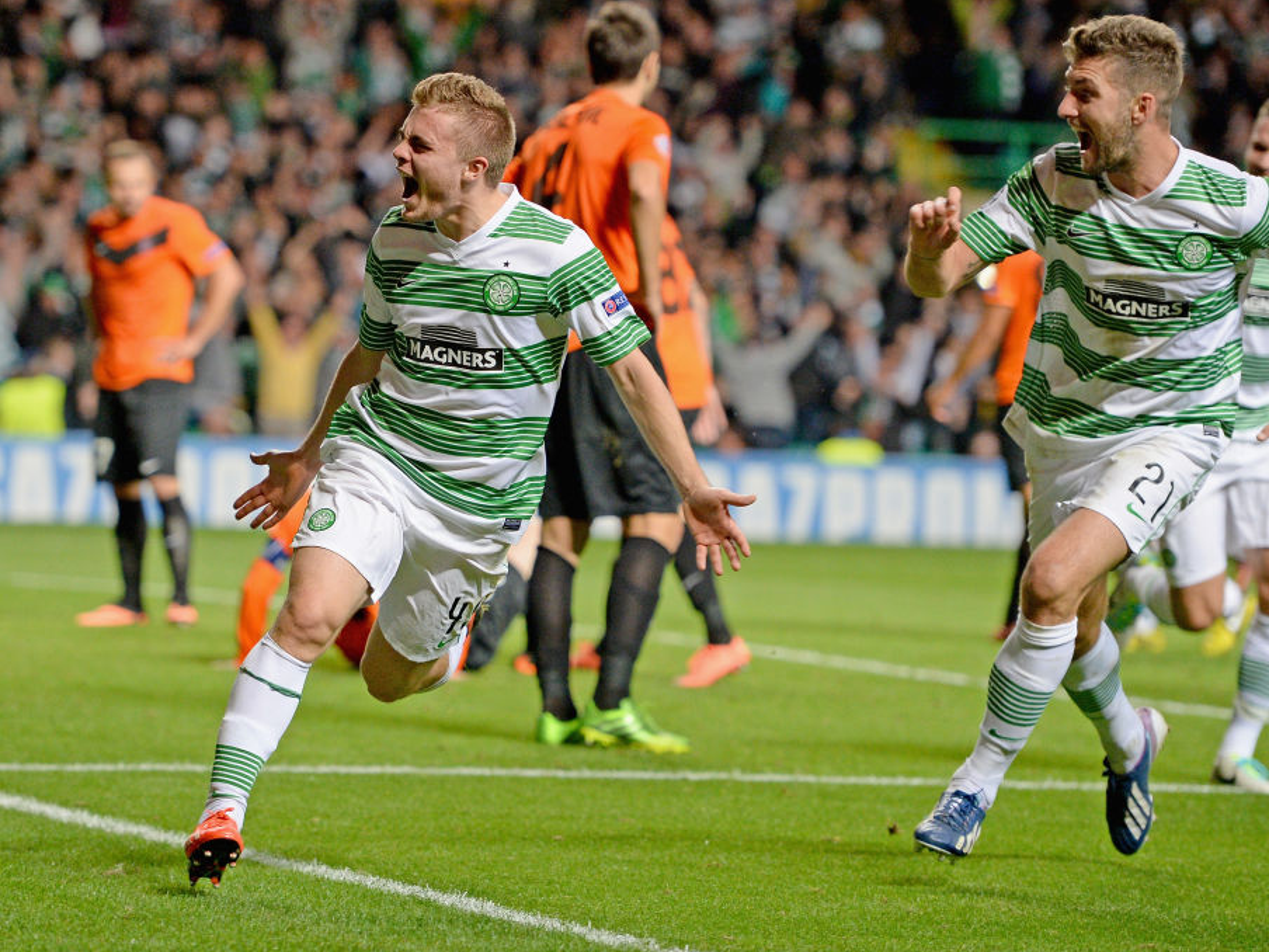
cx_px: 685
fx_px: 6782
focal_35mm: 185
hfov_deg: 10.7
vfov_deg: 8.0
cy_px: 477
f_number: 2.8
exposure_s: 1/1000
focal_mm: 170
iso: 2500
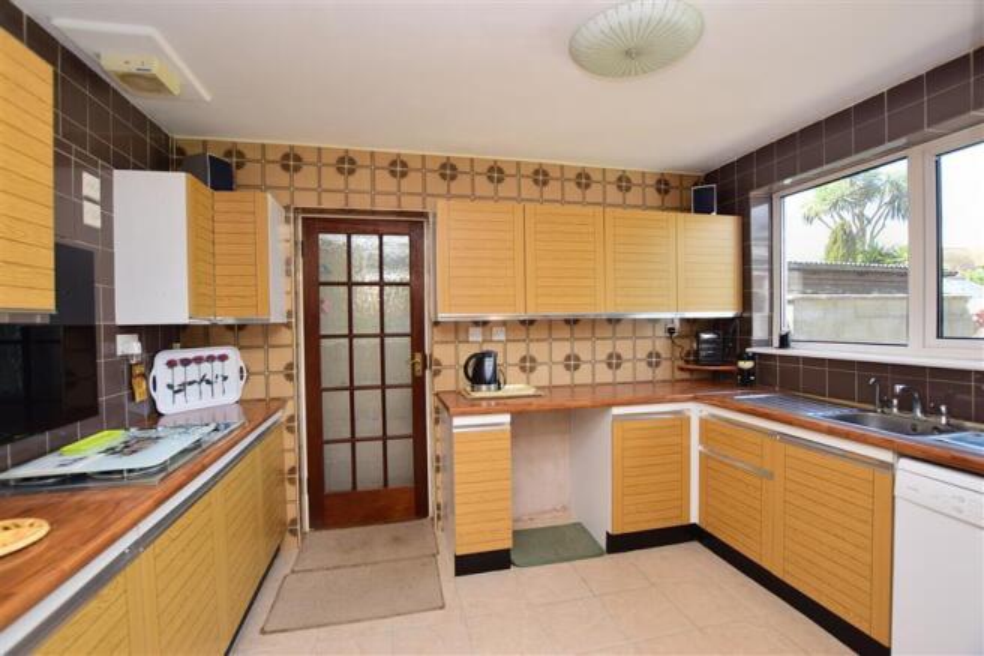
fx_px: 410
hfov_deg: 100.4
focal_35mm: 15
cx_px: 492
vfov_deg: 77.3
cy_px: 328
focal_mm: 10
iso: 200
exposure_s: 1/25
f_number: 5
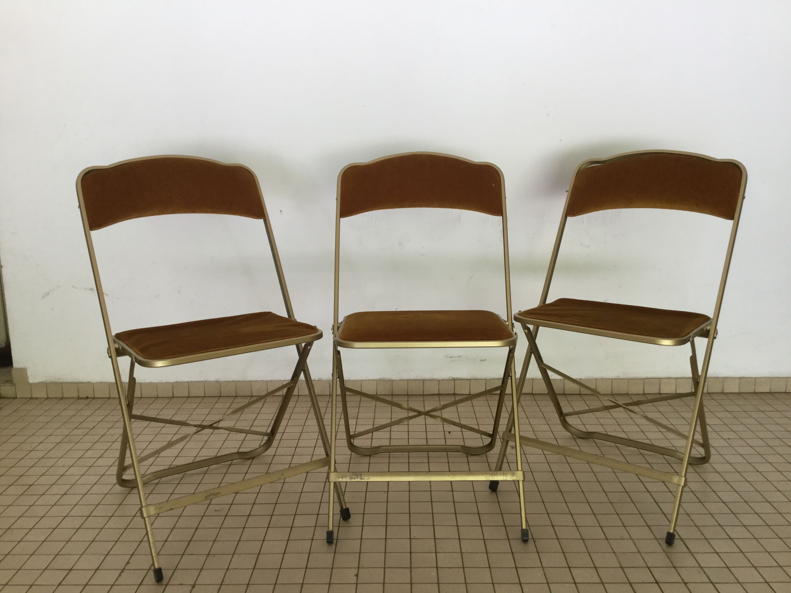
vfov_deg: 45.4
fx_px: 708
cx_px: 396
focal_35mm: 31
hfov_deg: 58.4
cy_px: 296
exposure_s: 1/33
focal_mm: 3.3
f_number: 2.4
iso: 32
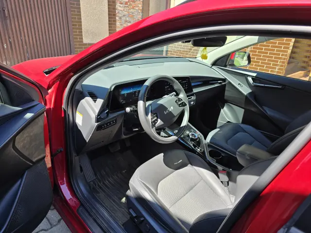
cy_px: 116
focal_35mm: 23
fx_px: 207
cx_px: 156
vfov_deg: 58.9
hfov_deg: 73.9
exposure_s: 1/180
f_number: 1.7
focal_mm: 6.3
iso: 16
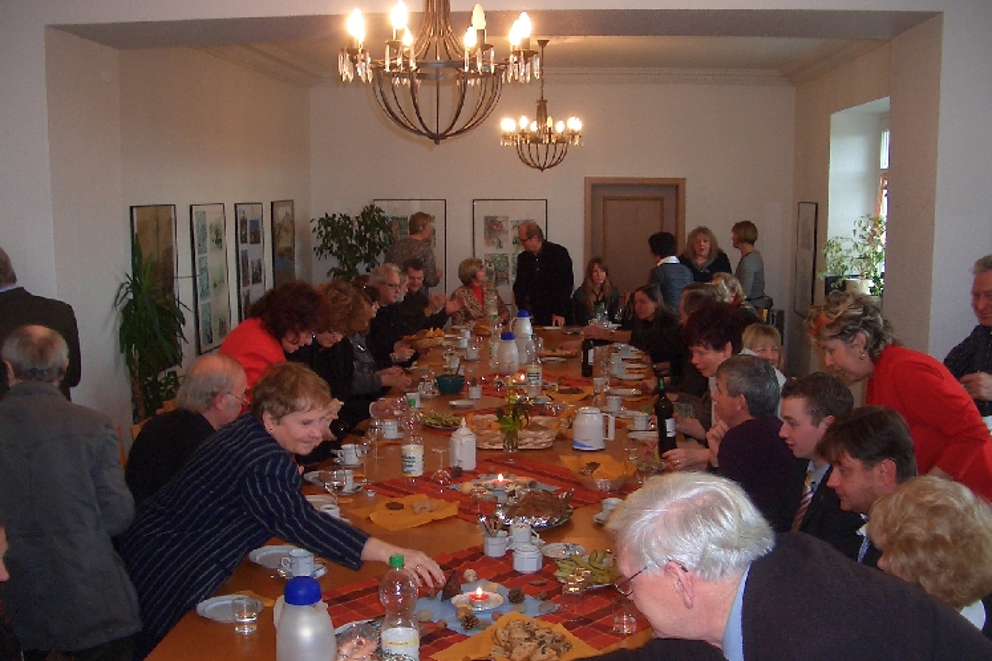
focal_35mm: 39
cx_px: 486
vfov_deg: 34.1
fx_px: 1075
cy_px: 394
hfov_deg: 49.6
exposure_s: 1/40
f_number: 2.6
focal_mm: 5.8
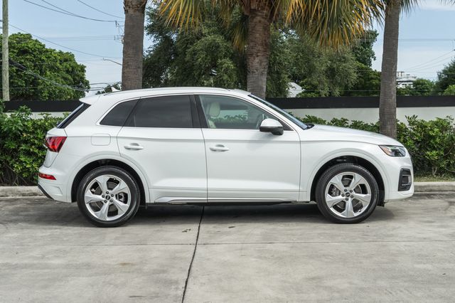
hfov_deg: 31.1
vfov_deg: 21.0
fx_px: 816
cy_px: 151
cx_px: 239
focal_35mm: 65
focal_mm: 51
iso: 200
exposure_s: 1/100
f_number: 8
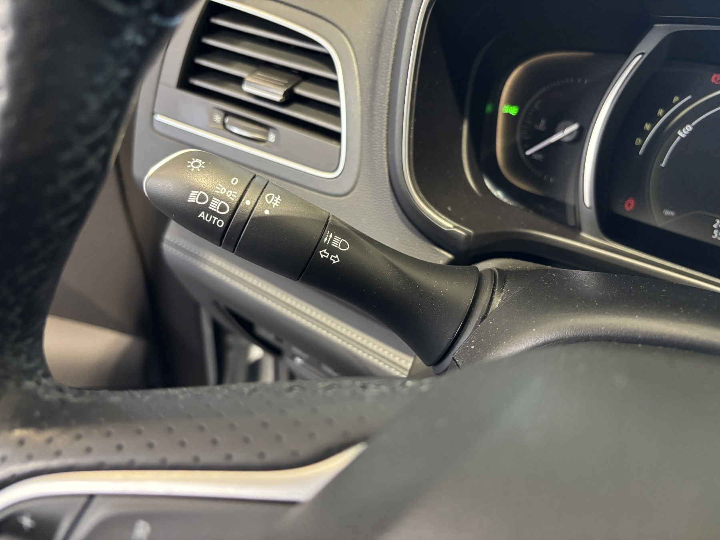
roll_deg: -2.7
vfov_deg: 53.1
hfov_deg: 67.3
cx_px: 360
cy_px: 270
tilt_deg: -37.6
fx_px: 541
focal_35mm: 26
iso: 320
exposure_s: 1/50
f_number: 1.6
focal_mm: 5.96
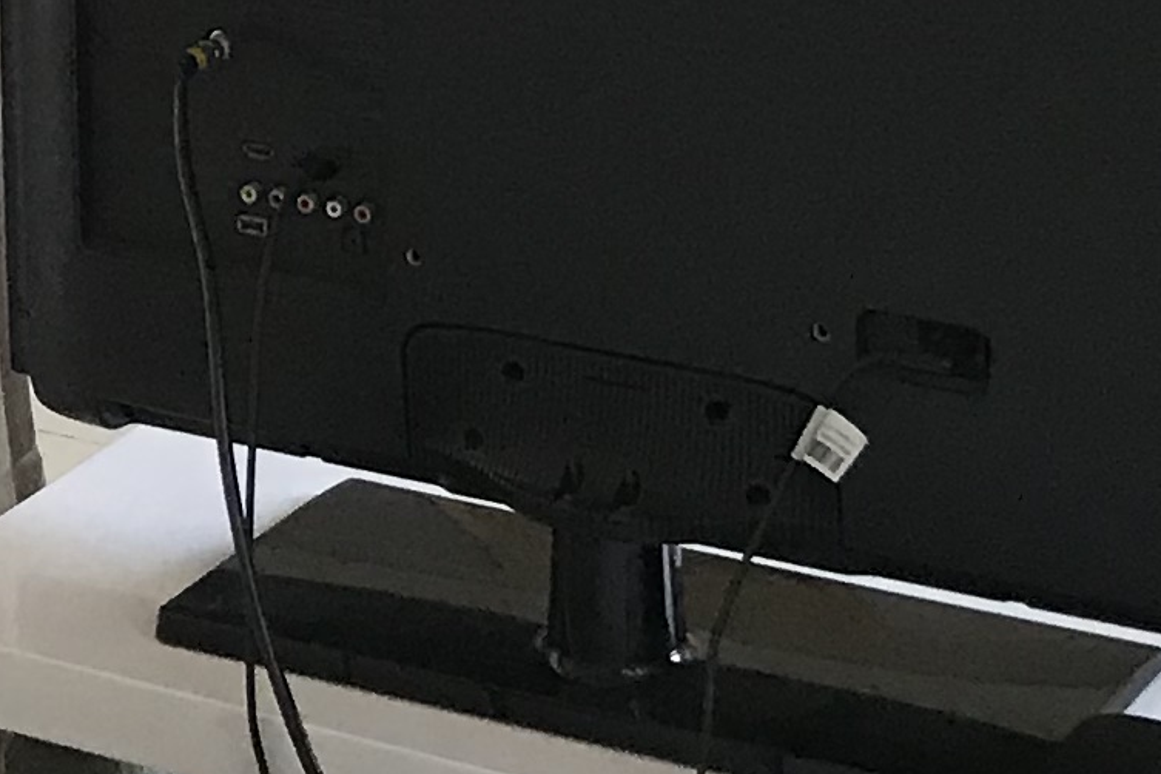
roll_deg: +0.4
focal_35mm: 156
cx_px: 179
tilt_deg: -5.8
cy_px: -877
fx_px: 5031
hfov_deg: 13.1
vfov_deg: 8.3
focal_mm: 3.99
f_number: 1.8
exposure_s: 1/30
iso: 25
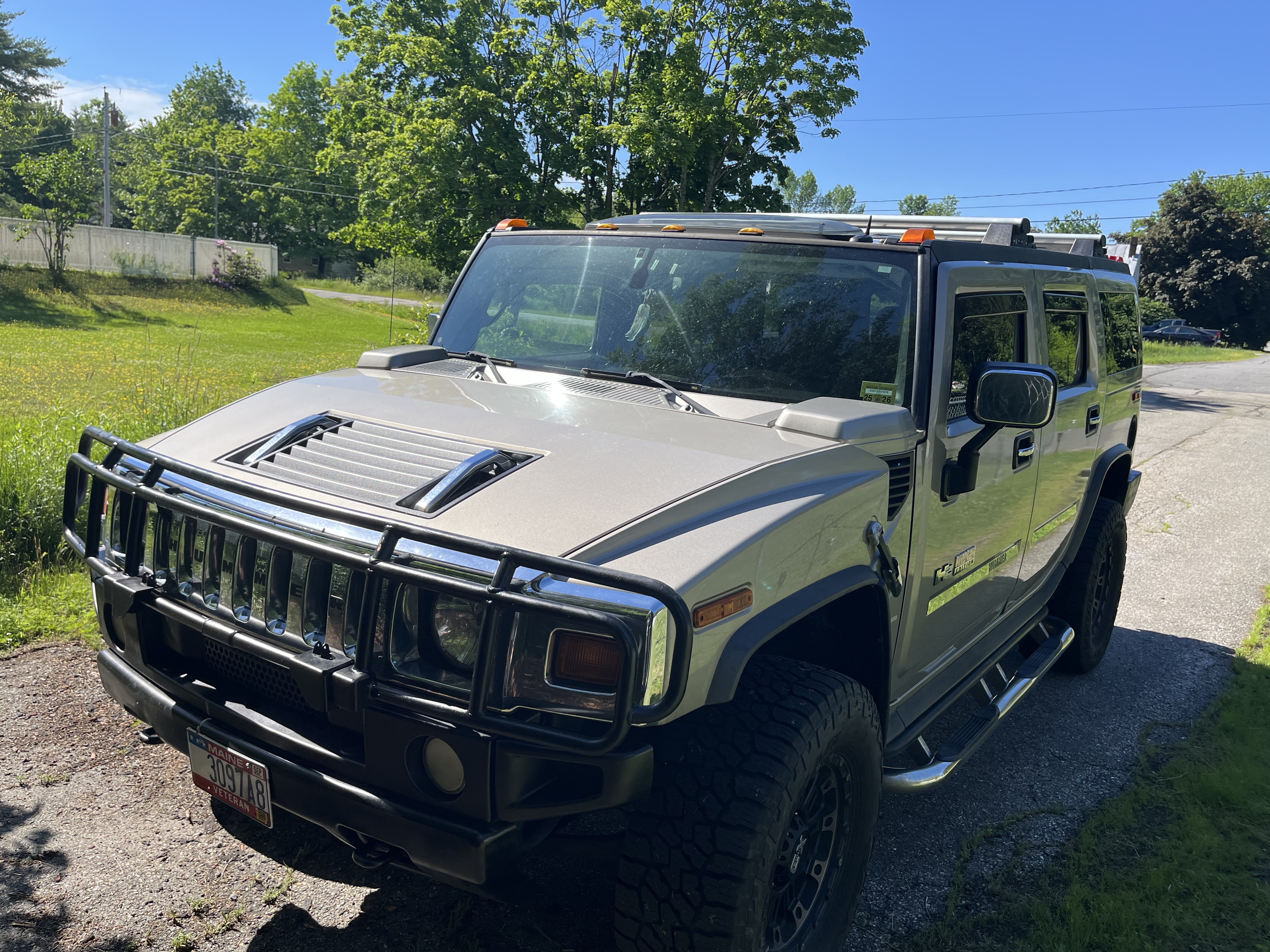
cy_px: 493
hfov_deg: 65.3
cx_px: 657
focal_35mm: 27
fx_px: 991
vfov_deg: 51.3
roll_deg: -5.2
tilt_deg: -9.2
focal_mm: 5.1
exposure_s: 1/2024
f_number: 1.6
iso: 50
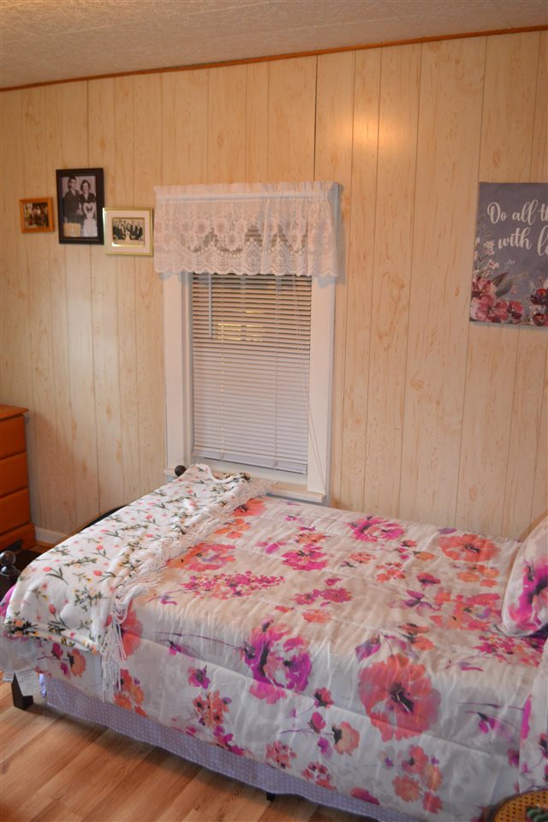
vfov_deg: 57.2
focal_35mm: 33
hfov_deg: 40.0
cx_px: 274
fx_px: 753
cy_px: 411
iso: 1600
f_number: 3.8
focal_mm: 22
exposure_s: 1/60
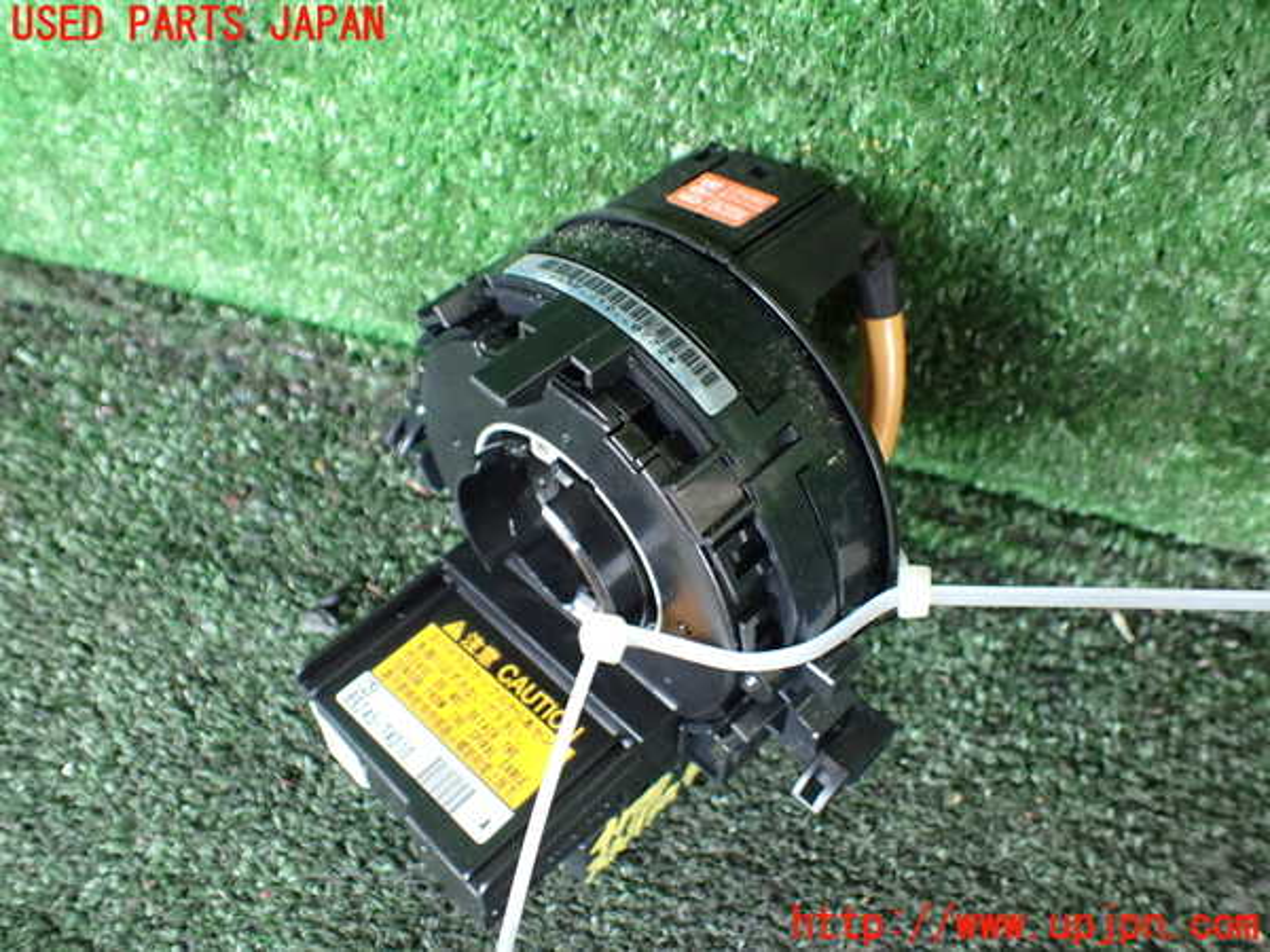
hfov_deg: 60.0
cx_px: 635
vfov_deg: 46.8
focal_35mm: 30
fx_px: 1101
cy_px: 476
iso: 800
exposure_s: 1/100
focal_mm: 5.4
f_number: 2.3
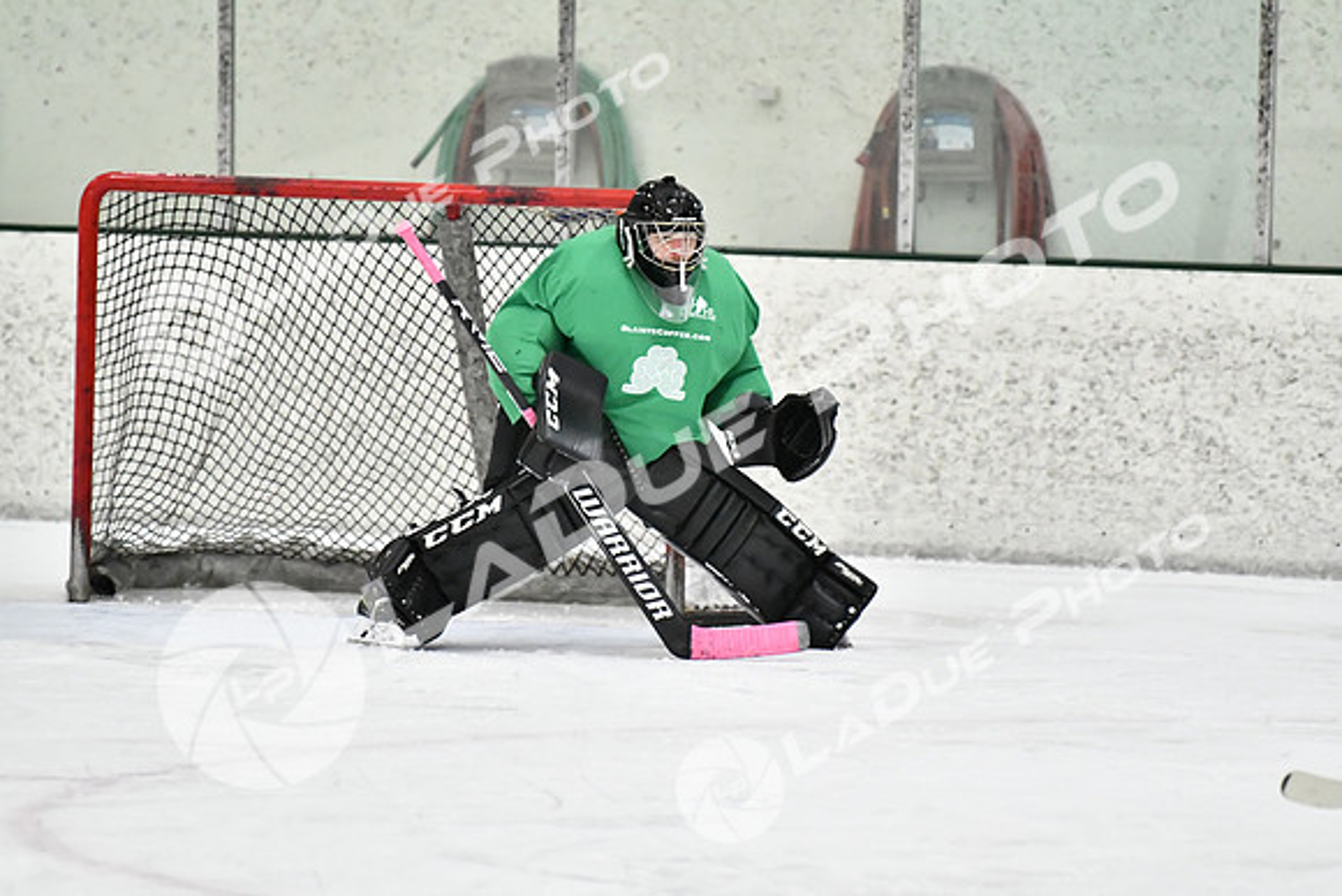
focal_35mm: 300
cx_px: 671
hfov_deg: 6.9
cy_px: 448
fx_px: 11185
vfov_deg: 4.6
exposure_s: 1/1250
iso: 5000
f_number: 2.8
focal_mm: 200
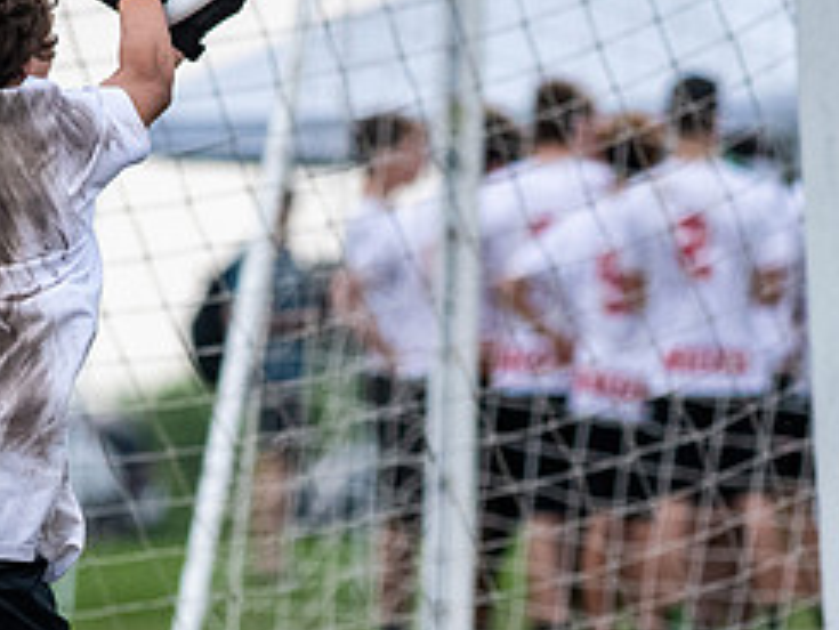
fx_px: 34531
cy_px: 570
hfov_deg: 1.4
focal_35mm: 1424
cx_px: 360
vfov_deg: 1.0
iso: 1600
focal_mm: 300
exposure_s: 1/2000
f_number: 5.6
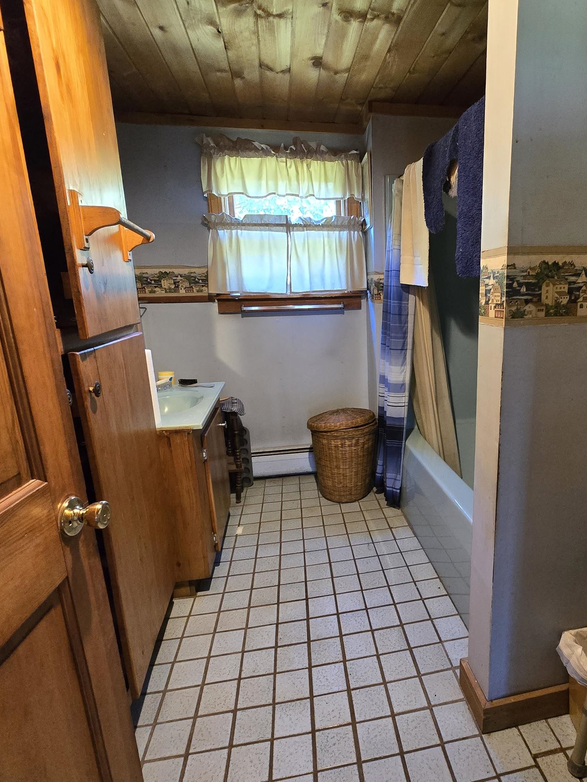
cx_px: 370
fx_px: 407
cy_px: 392
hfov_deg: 70.3
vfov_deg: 87.8
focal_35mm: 18
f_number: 2.2
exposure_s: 1/60
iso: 1000
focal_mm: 2.2
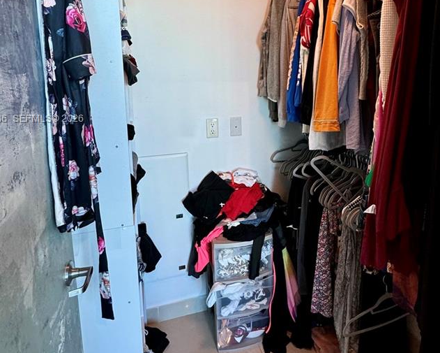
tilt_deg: -8.3
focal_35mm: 26
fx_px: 339
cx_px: 268
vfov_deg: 53.9
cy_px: 120
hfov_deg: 65.3
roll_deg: +1.2
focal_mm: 2.22
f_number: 2.2
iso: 250
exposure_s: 1/120
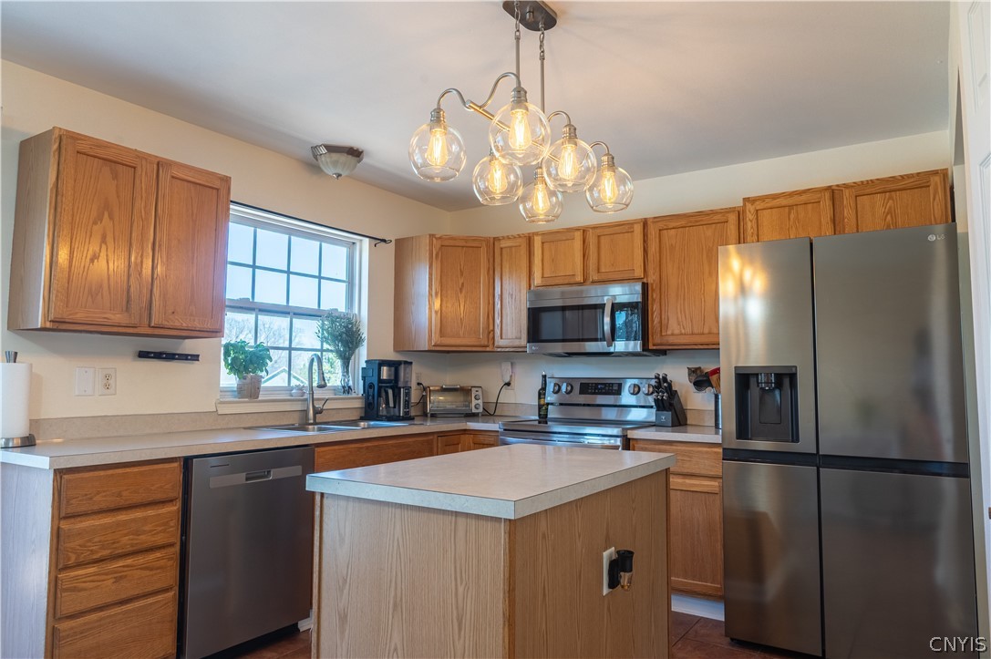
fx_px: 660
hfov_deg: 73.8
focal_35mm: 24
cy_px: 330
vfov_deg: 53.1
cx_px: 496
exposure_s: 1/800
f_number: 8
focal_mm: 24
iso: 800
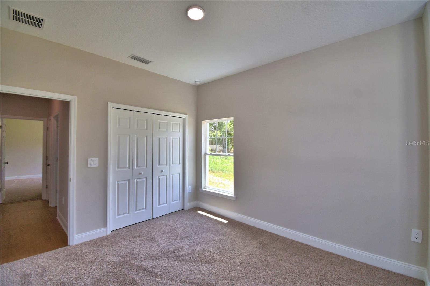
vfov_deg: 77.3
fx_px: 179
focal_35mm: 15
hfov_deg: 100.4
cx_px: 215
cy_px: 143
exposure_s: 1/400
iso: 200
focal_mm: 10
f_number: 4.5
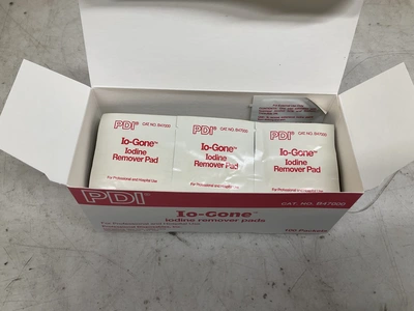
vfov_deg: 48.2
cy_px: 156
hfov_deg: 61.7
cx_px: 207
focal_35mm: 29
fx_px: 347
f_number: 1.8
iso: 25
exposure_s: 1/120
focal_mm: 3
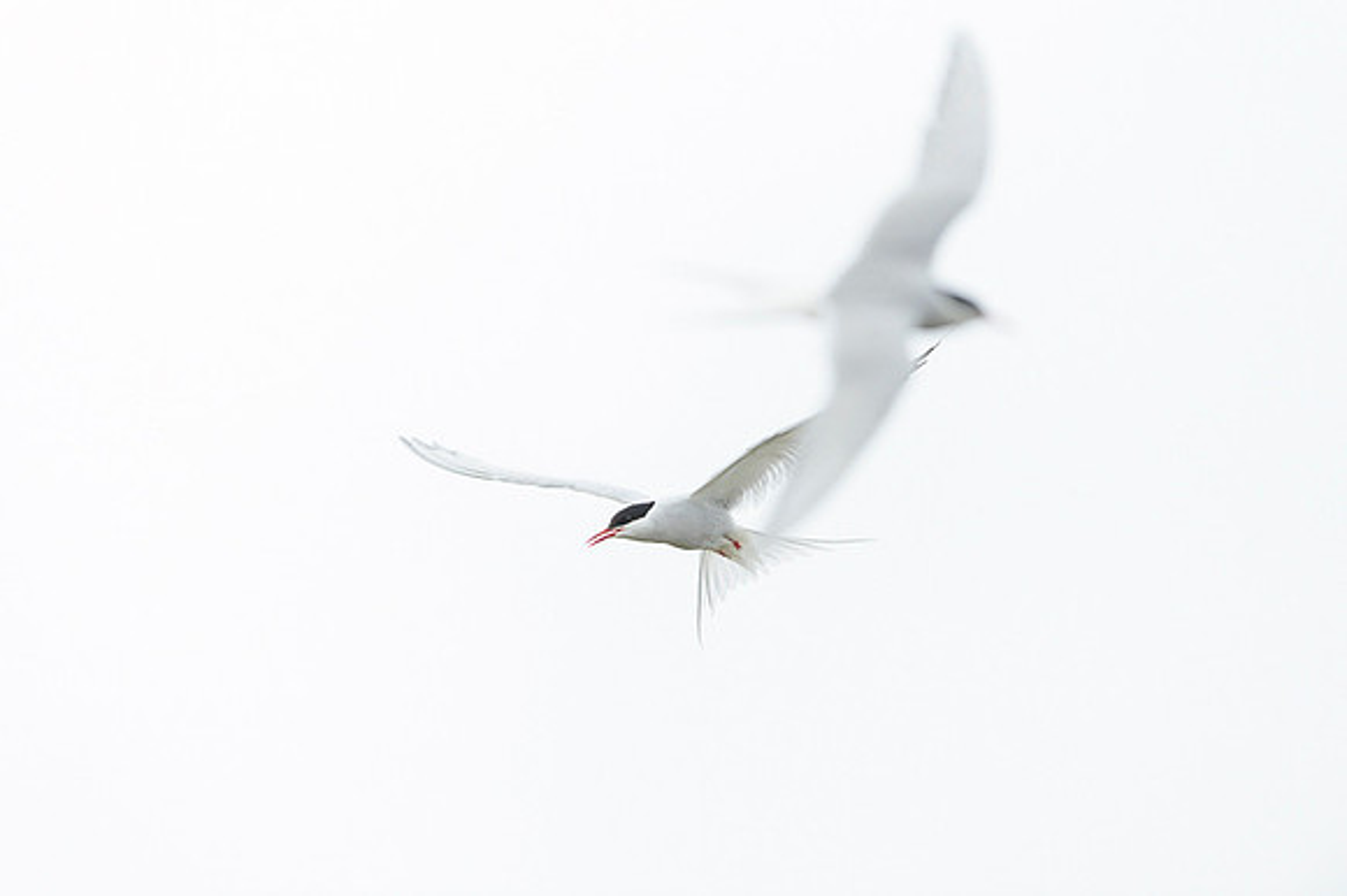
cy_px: 448
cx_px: 674
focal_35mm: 500
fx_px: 18697
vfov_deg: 2.7
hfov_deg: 4.1
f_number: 4
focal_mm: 500
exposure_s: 1/1600
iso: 1600
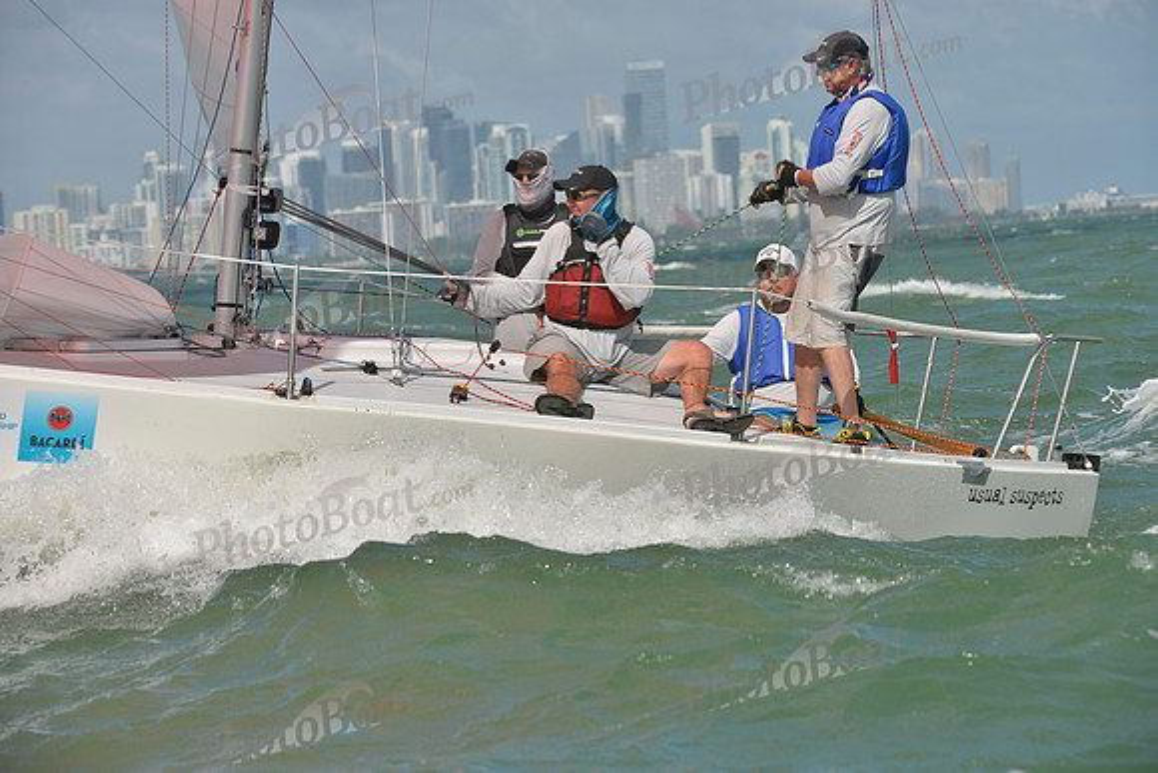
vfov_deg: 6.9
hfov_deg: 10.3
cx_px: 579
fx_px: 6435
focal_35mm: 200
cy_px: 386
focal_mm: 200
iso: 280
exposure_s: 1/1250
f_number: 10
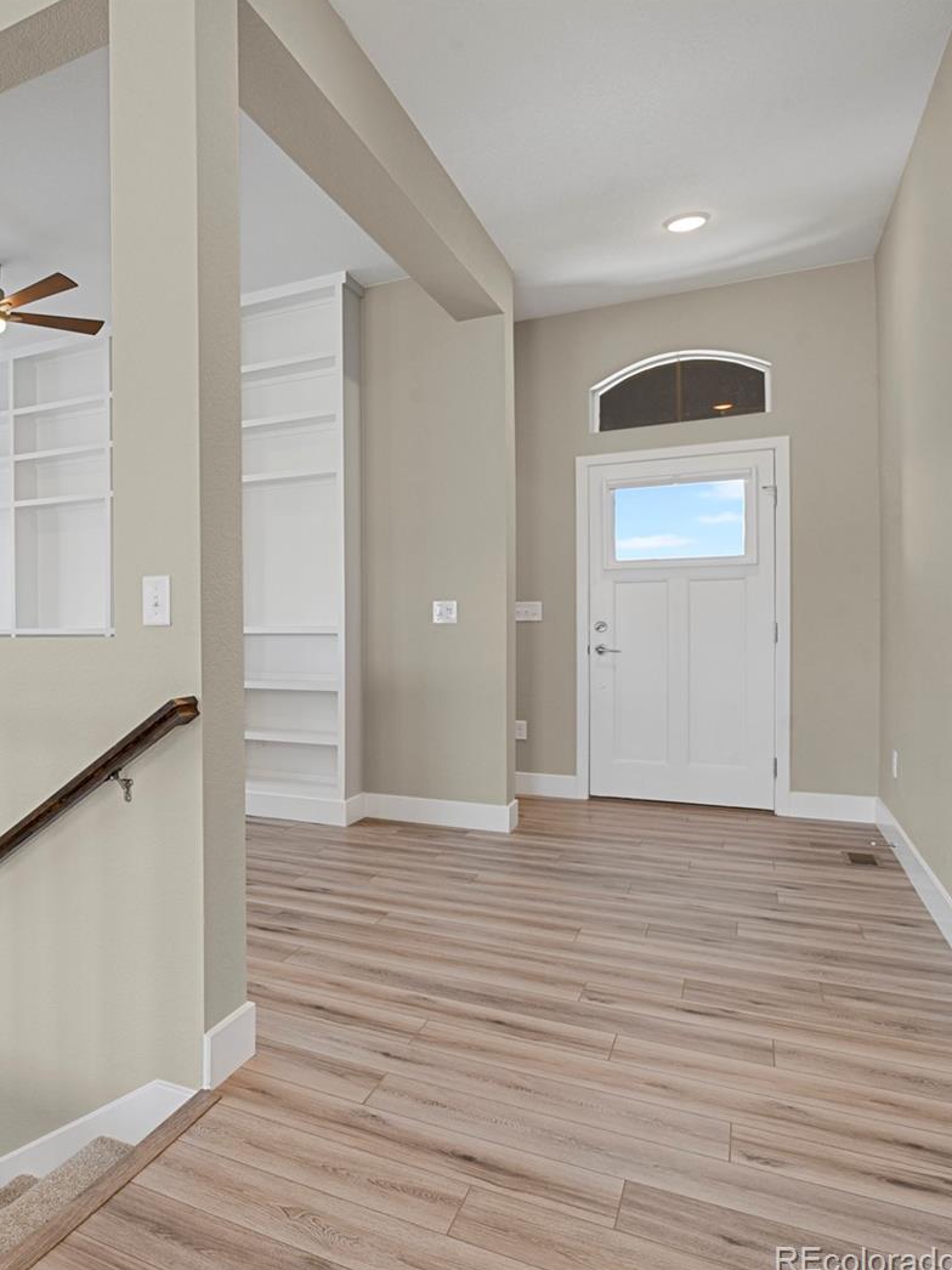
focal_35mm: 25
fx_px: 917
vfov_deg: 69.4
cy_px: 639
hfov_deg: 46.1
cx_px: 0
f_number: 8
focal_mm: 17
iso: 250
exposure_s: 1.6
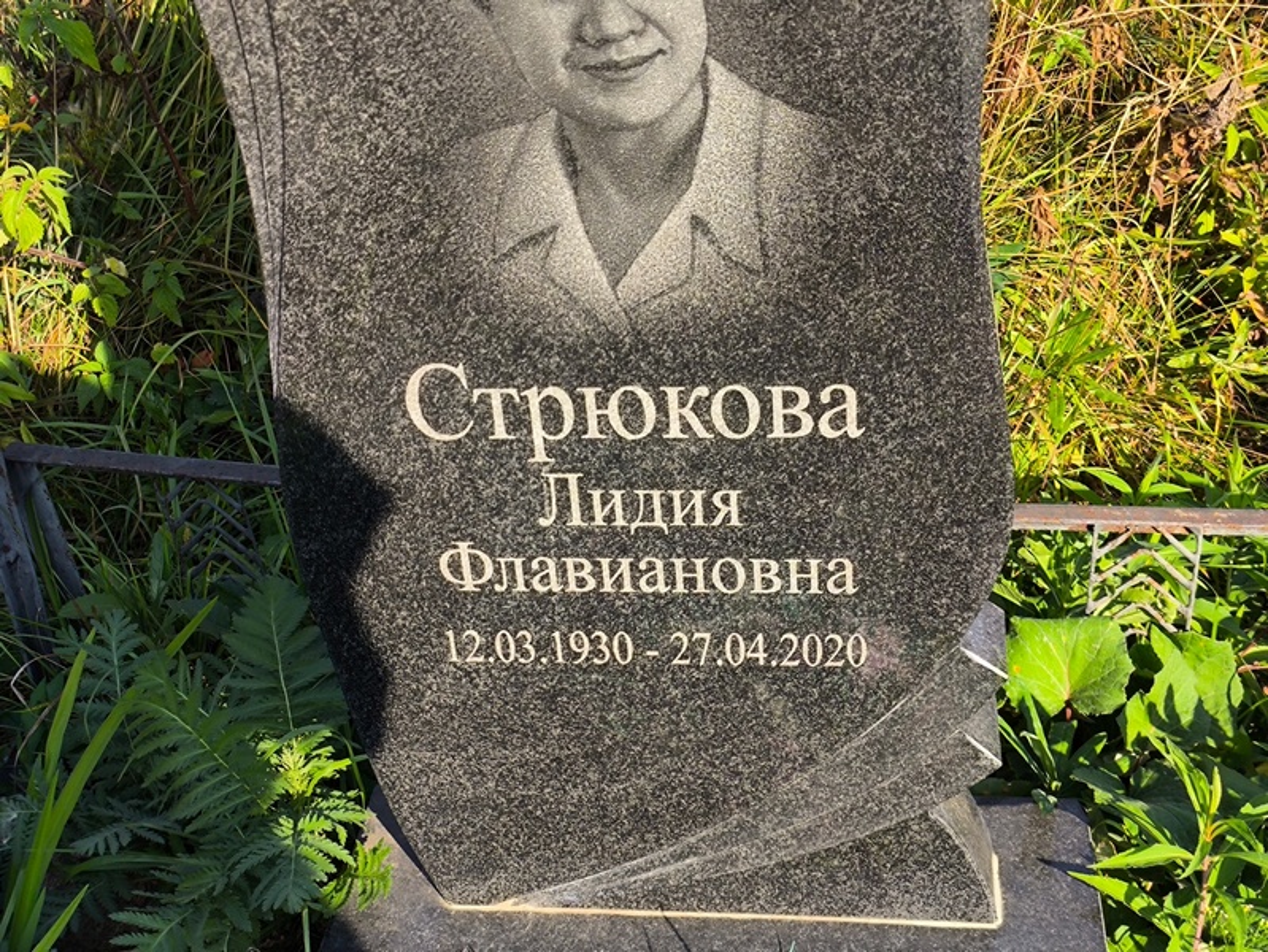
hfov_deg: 38.2
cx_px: 634
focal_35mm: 50
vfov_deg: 29.1
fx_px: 1832
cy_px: 476
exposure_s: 1/569
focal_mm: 4.71
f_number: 1.7
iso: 50
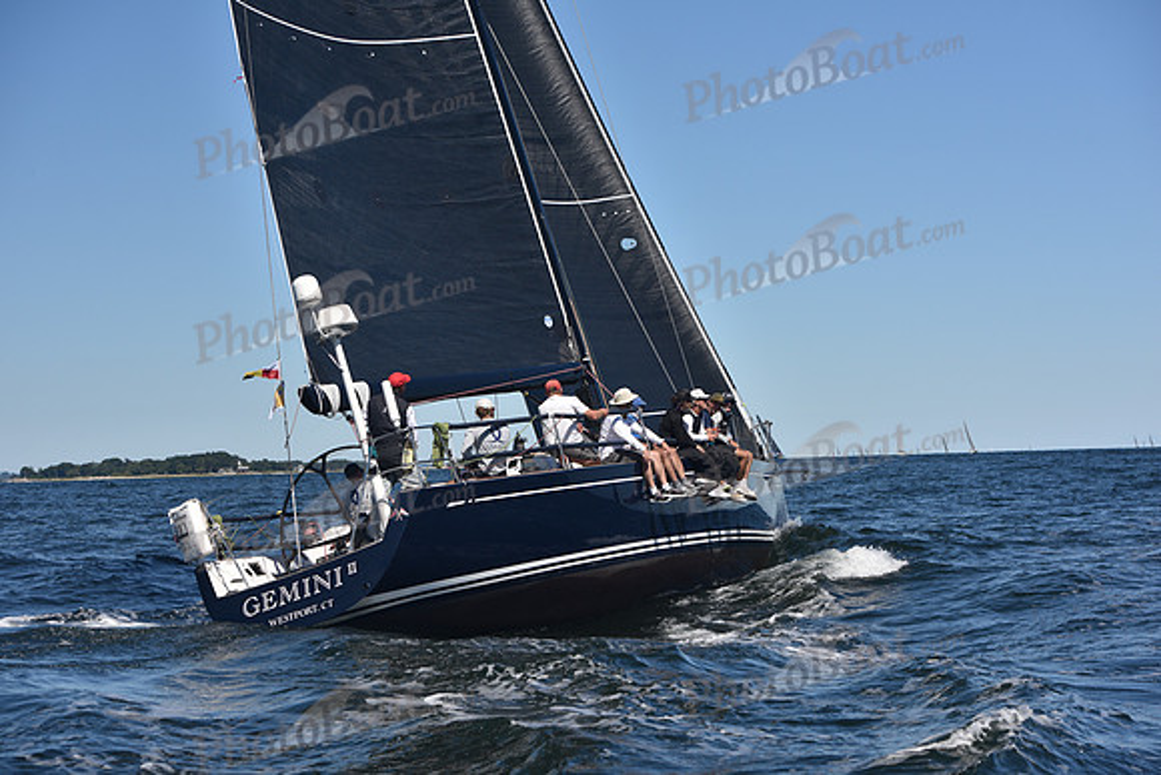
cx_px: 580
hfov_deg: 28.8
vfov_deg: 19.5
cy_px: 388
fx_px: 2258
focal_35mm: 70
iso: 200
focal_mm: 70
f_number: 5.6
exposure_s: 1/800
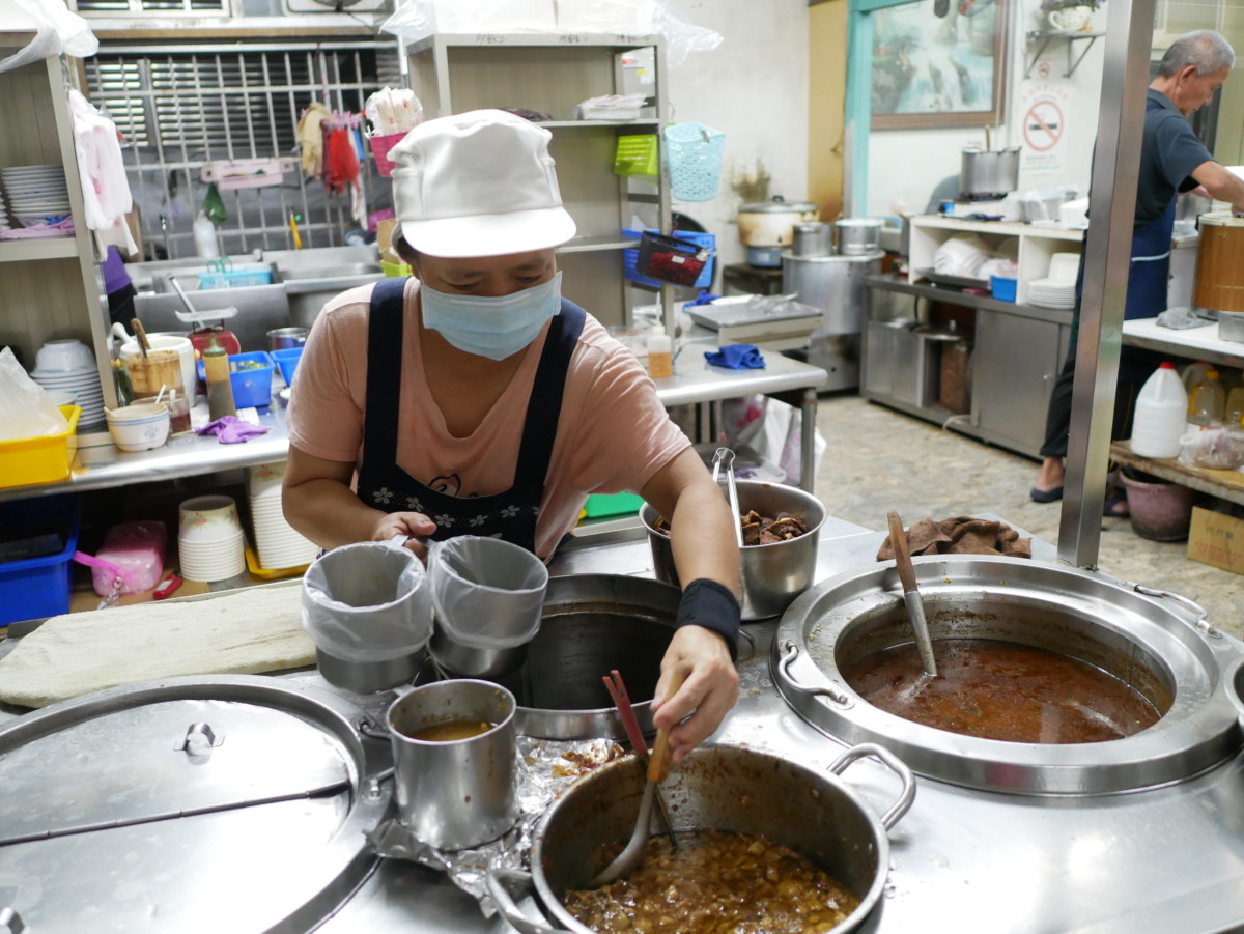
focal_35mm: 30
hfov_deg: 59.9
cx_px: 622
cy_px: 467
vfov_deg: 46.8
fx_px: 1079
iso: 1250
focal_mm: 15
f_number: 1.7
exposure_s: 1/125
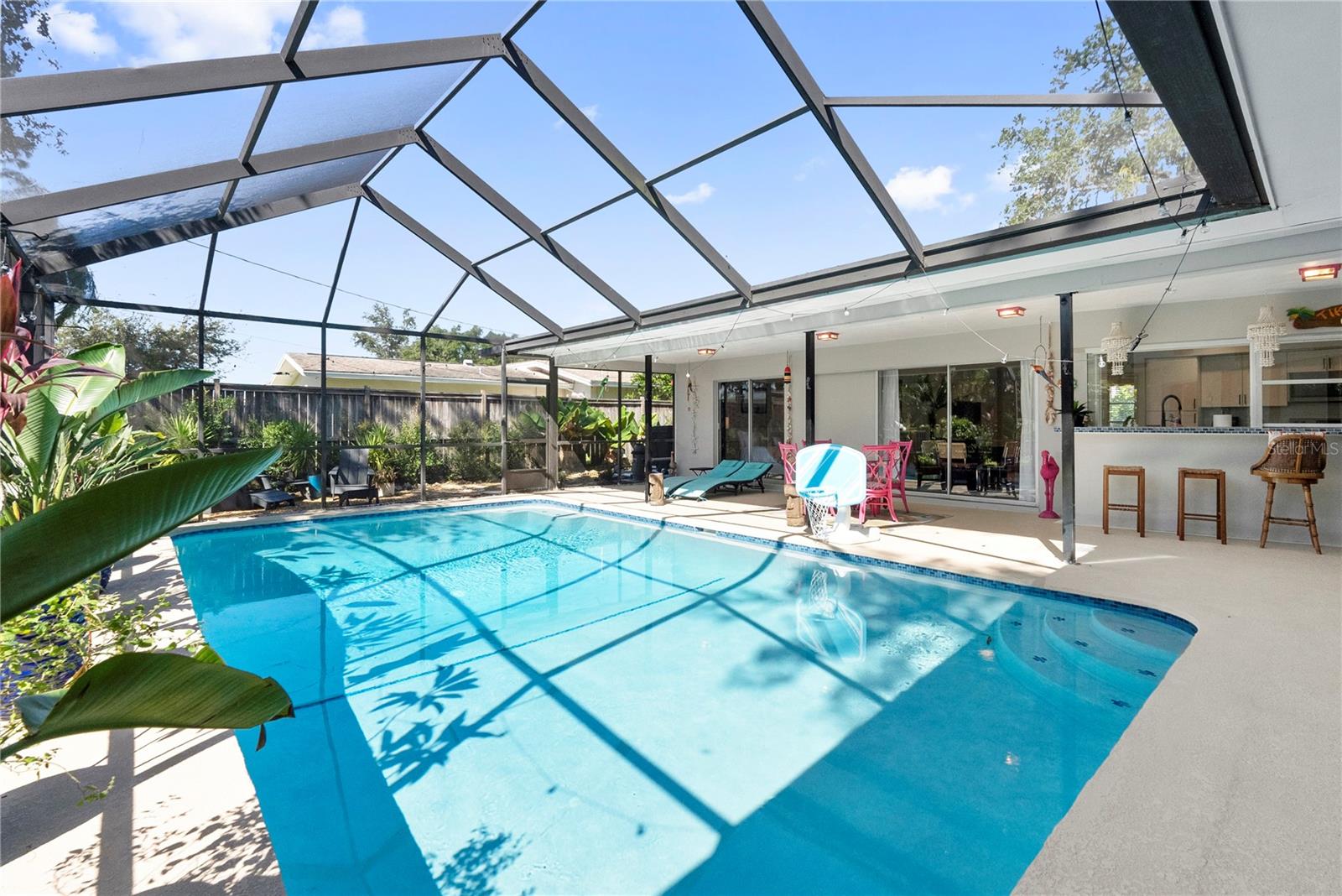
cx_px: 671
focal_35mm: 16
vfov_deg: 73.8
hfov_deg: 96.7
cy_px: 448
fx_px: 597
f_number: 9
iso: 2000
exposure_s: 1/500
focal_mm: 16
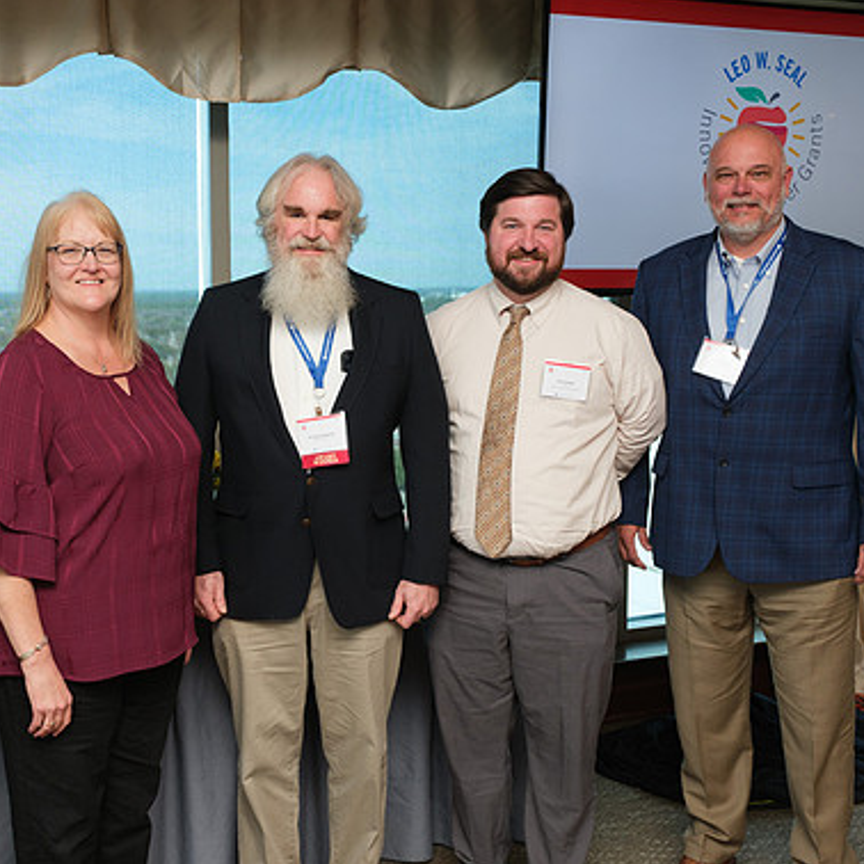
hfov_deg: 38.9
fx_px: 1214
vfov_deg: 39.2
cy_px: 433
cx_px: 315
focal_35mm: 43
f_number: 4
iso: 640
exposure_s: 1/125
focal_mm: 22
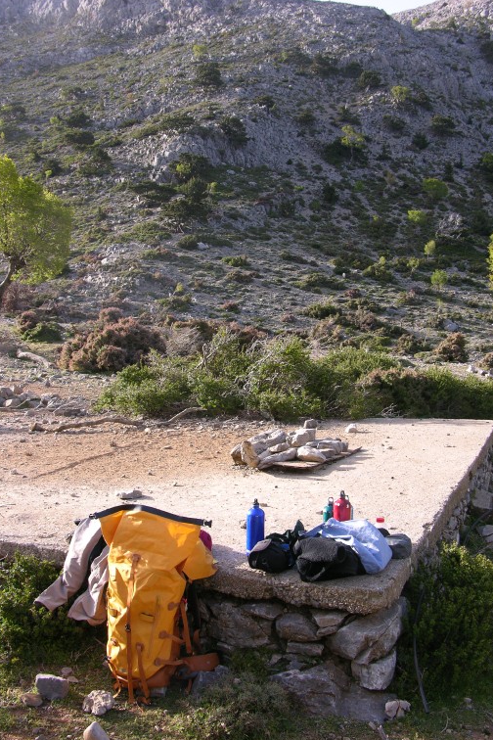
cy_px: 368
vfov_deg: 51.9
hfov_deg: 35.9
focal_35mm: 37
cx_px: 242
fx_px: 760
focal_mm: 8.9
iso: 50
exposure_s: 1/107
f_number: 4.5
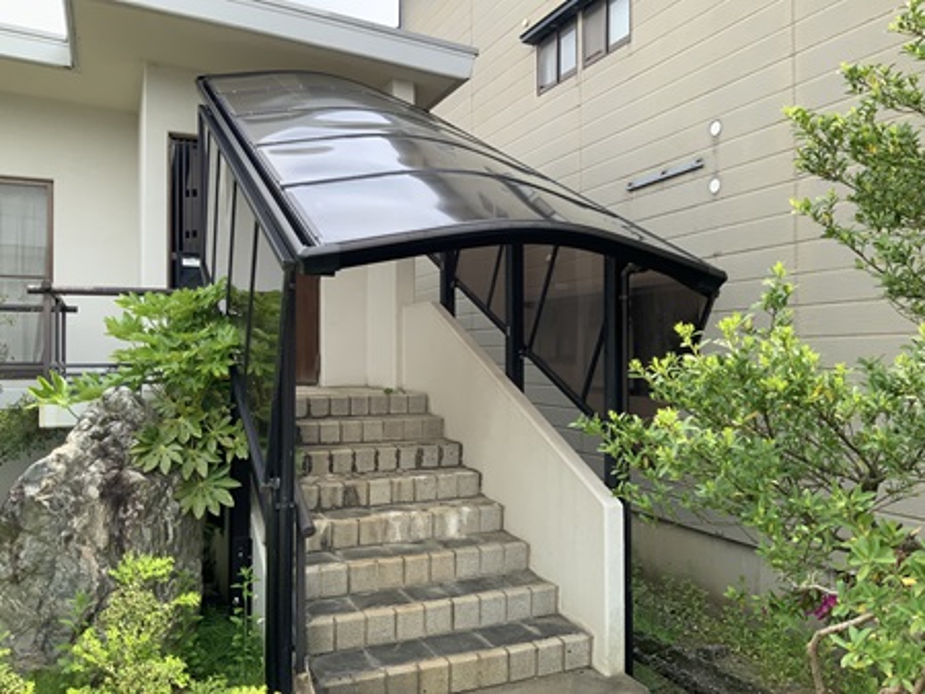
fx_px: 775
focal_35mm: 29
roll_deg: +0.8
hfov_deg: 61.6
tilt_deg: +0.6
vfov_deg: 48.3
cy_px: 347
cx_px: 462
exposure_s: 1/580
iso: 16
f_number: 1.8
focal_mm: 3
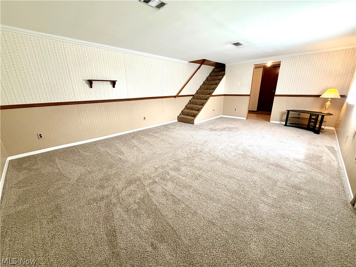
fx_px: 144
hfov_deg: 102.1
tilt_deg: -16.8
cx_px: 178
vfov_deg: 85.7
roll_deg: +1.7
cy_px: 134
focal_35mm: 14
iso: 250
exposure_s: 1/60
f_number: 2.2
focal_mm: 2.22
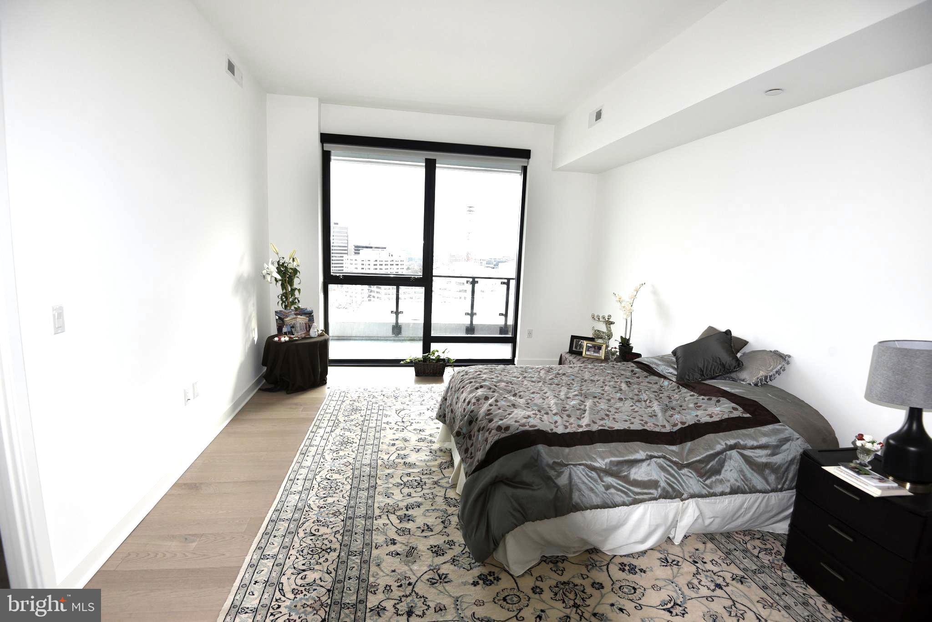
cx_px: 466
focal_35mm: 16
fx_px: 414
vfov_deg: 73.8
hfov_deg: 96.7
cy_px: 311
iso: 320
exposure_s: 1/125
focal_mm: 16
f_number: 5.6
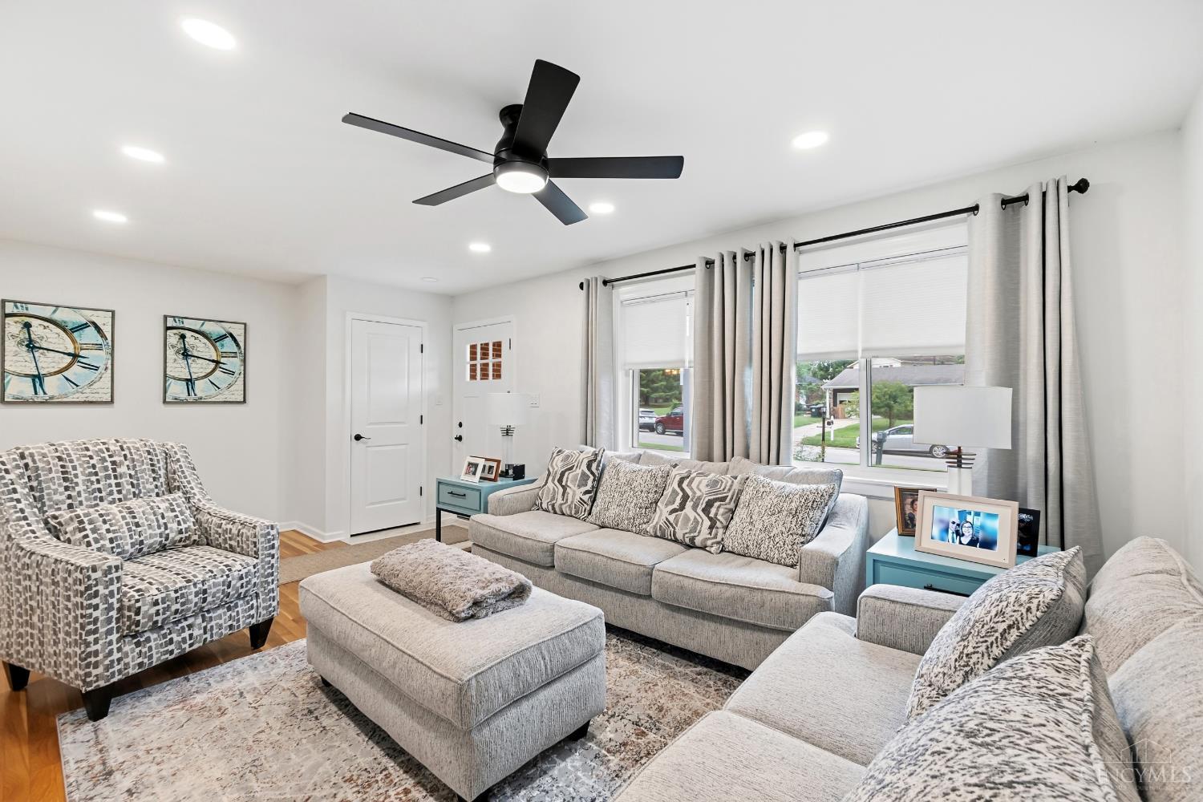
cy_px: 401
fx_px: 501
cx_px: 602
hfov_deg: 100.4
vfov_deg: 77.3
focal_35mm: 15
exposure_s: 1/4
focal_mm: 10
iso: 400
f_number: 7.1
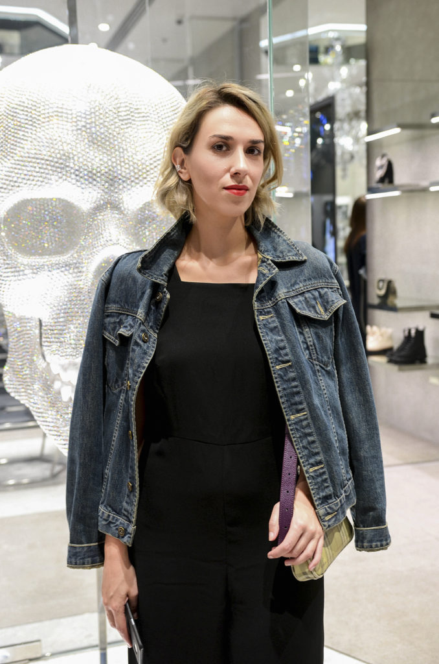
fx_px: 827
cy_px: 332
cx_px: 220
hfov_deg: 29.7
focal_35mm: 45
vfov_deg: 43.7
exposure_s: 1/160
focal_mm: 30
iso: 400
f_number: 2.8
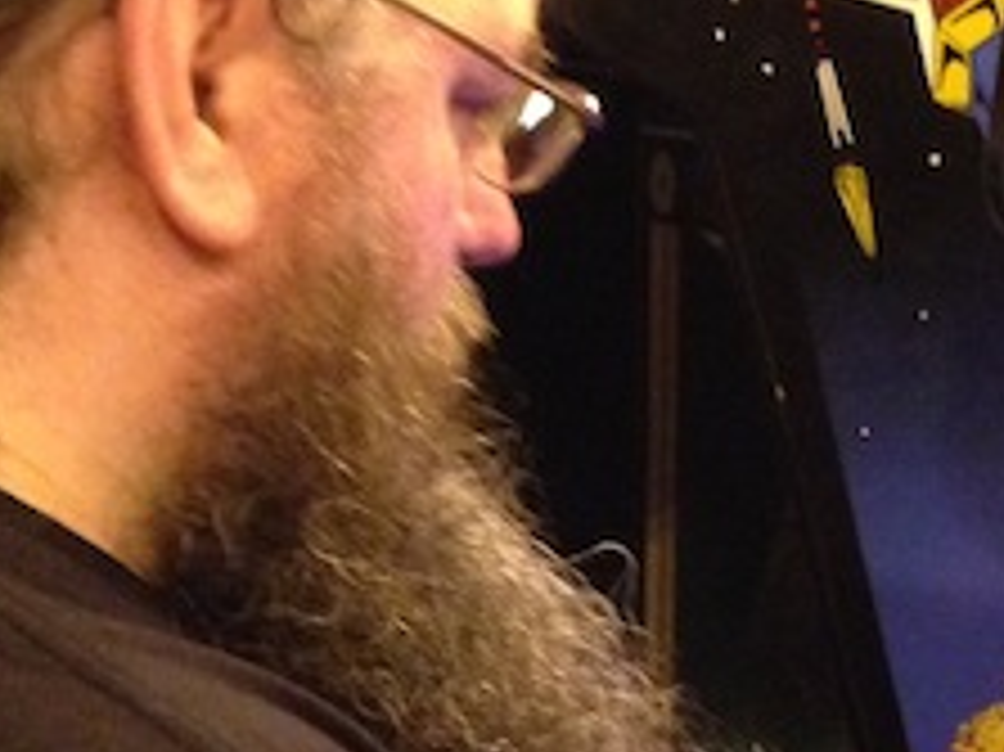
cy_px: 725
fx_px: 3508
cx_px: 1126
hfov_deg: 15.8
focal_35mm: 121
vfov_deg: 12.1
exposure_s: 1/15
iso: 500
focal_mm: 4.12
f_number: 2.4
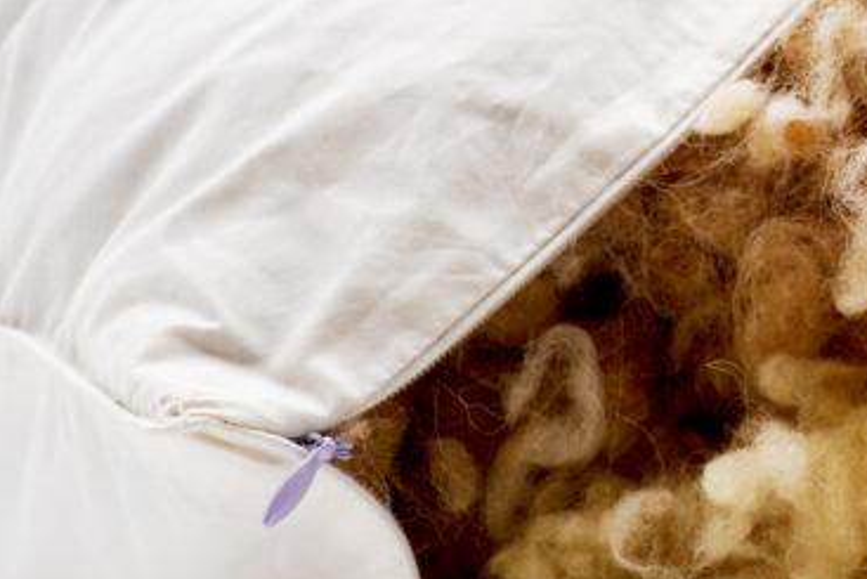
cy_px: 162
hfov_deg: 14.9
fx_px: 3228
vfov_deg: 10.2
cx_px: 980
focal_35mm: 134
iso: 100
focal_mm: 32
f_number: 5.6
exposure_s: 1/100
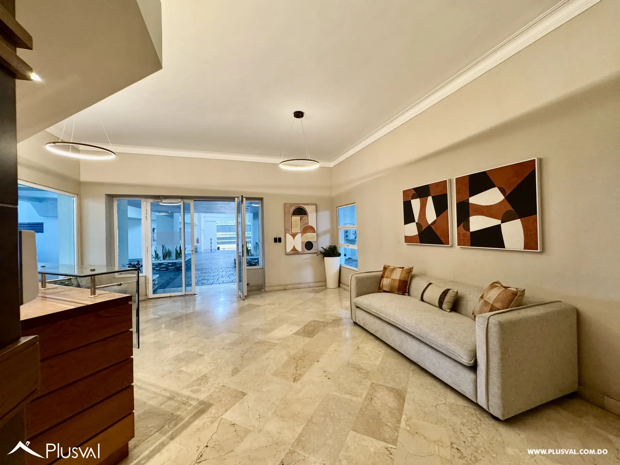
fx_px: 251
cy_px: 232
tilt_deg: -0.7
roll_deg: +0.9
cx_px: 310
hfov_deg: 102.1
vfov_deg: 85.7
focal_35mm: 14
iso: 400
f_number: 2.2
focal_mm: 2.22
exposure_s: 1/60
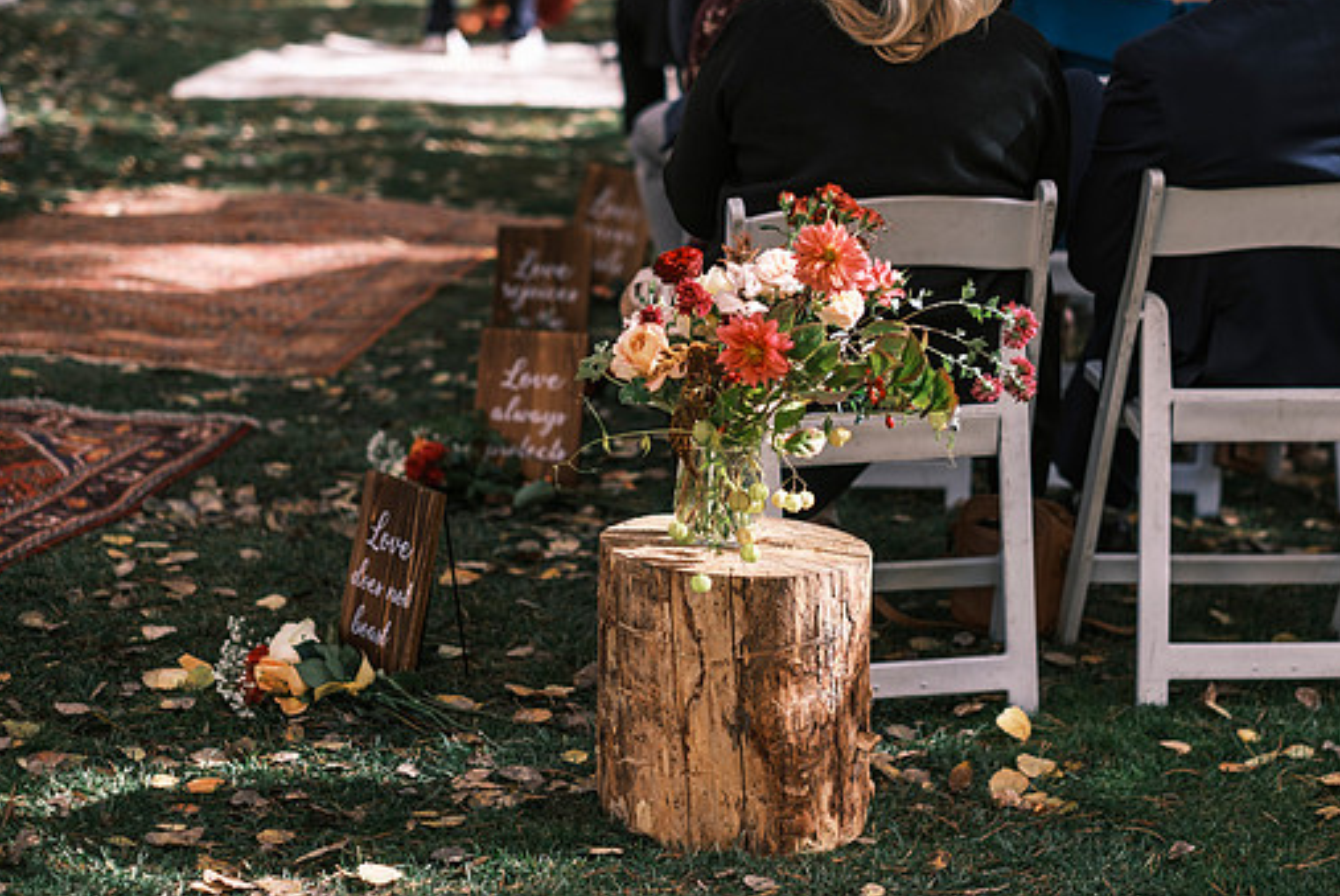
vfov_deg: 14.3
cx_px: 727
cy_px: 392
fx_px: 3576
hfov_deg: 21.2
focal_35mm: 96
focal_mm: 56
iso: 200
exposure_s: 1/2000
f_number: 2
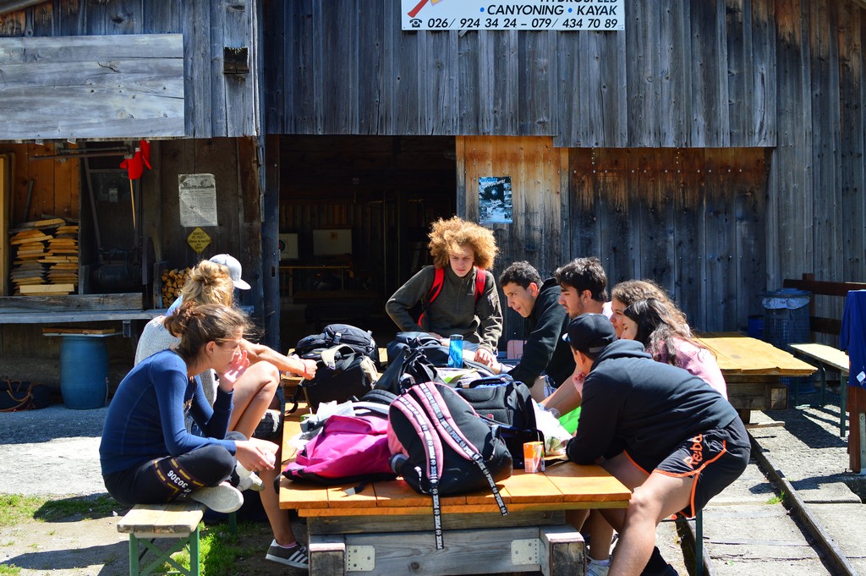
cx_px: 433
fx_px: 1262
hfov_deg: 37.9
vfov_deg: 25.7
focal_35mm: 52
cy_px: 288
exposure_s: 1/320
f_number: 4.5
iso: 100
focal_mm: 35
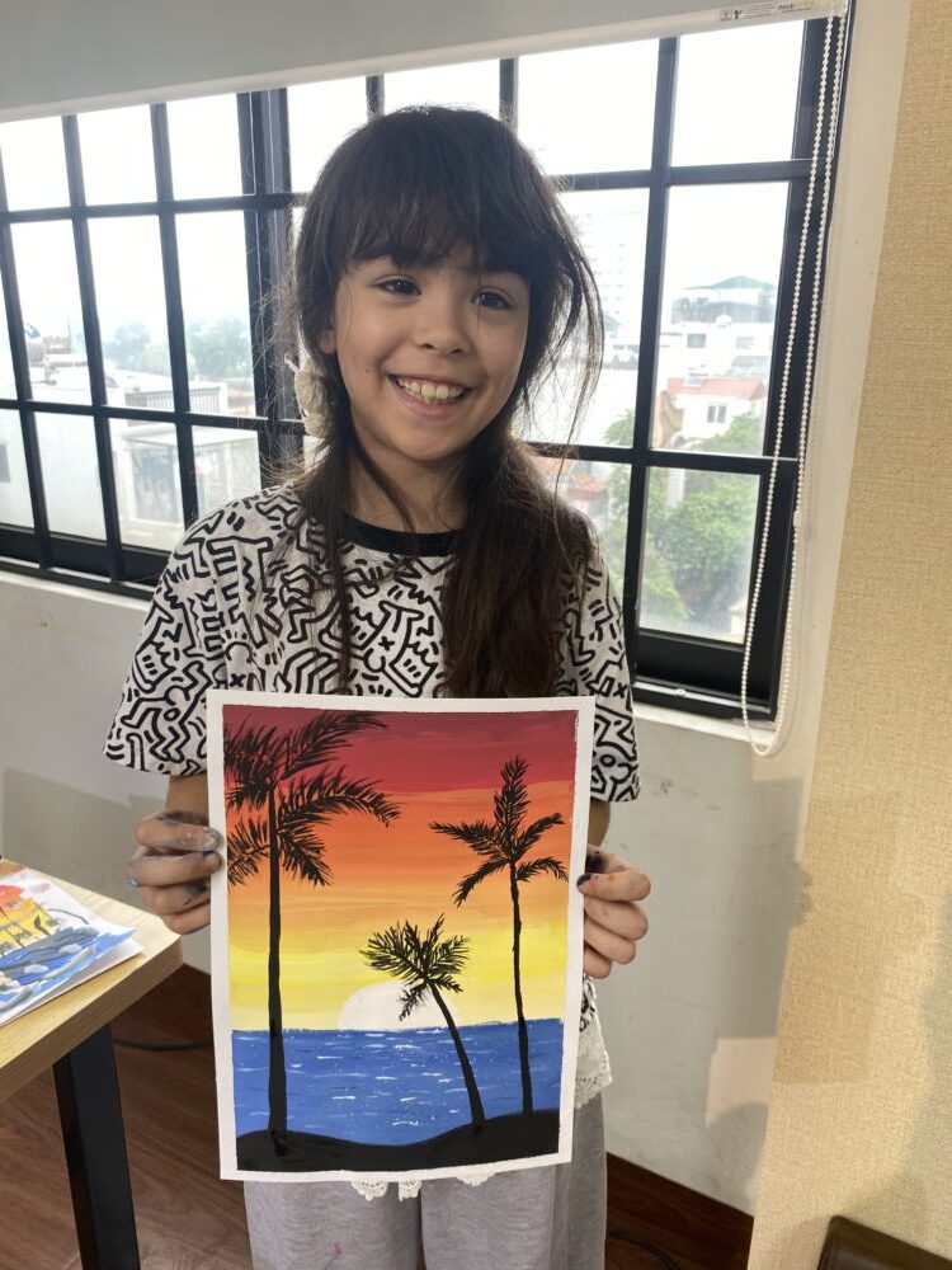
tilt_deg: -17.6
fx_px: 953
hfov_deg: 53.1
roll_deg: +0.6
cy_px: 635
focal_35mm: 26
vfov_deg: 67.3
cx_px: 476
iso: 50
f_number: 1.8
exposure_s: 1/100
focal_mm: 4.25
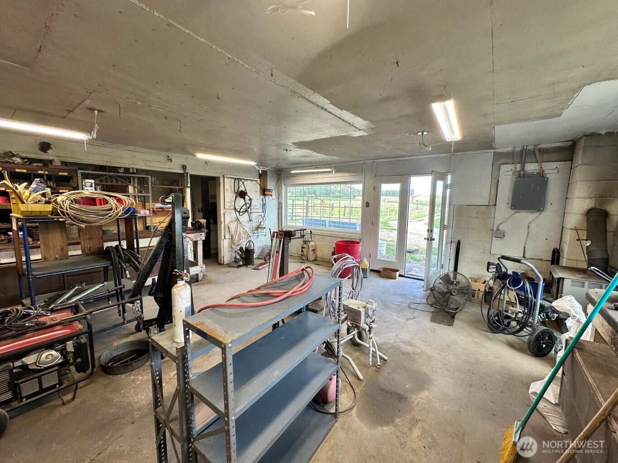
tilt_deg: -7.4
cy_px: 232
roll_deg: -1.1
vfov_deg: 85.7
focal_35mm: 14
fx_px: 250
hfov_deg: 102.1
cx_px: 309
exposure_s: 1/120
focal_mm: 2.22
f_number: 2.2
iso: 64
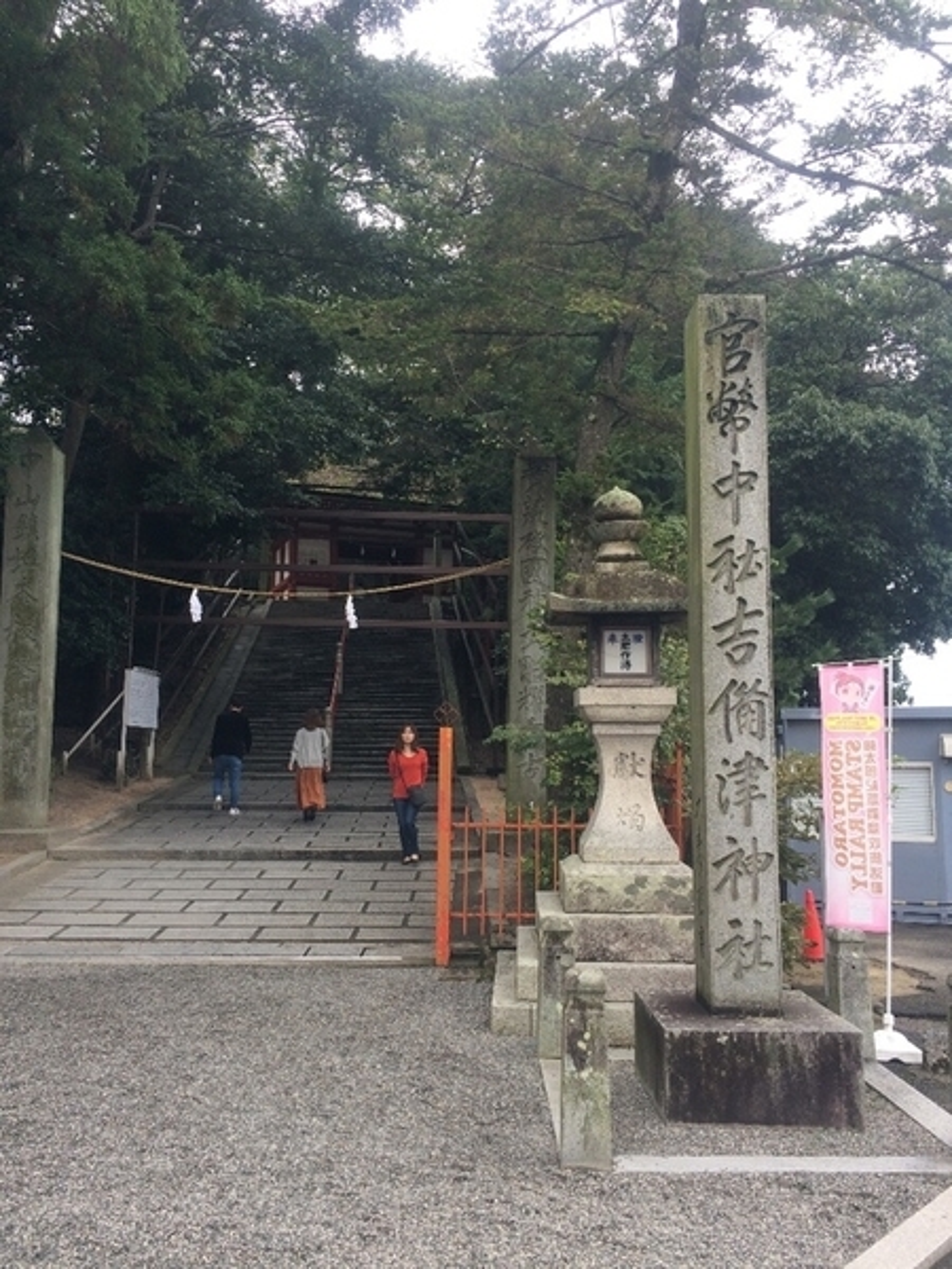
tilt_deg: +4.4
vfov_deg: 61.7
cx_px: 476
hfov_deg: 48.2
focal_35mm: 29
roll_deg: -0.1
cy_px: 634
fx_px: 1063
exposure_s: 1/304
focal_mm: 4.15
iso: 32
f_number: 2.2
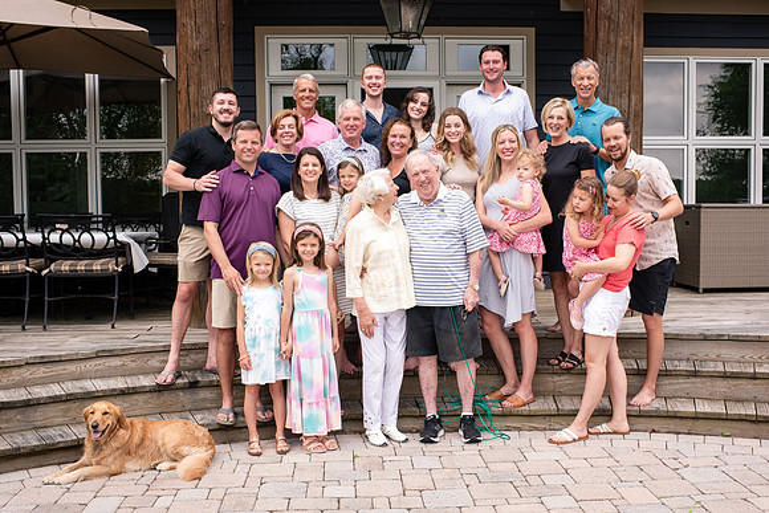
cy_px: 259
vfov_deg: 35.7
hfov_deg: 51.5
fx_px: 798
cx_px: 404
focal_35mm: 37
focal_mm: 35
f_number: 8
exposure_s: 1/500
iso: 640
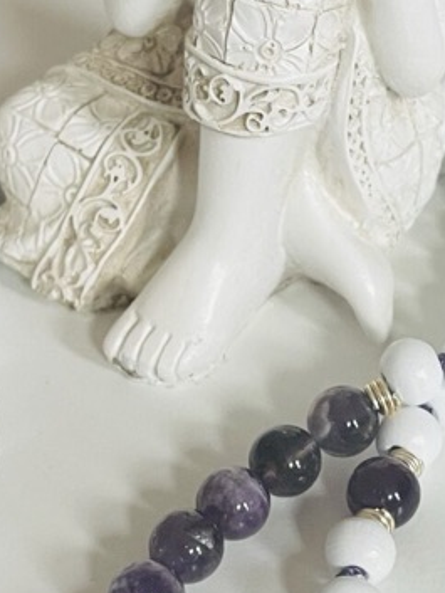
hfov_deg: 14.3
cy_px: 393
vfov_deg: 19.0
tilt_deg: -41.6
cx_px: 309
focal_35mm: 103
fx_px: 1764
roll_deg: +2.2
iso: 125
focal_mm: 4.2
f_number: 1.6
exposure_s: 1/92
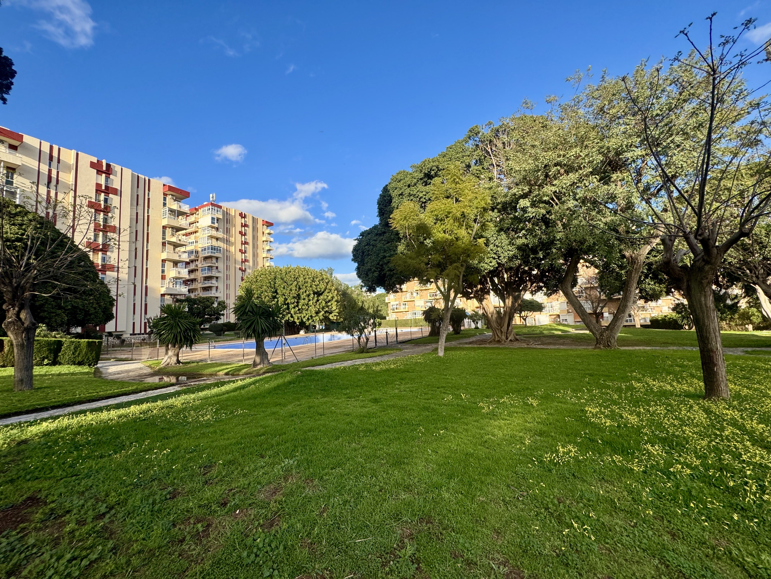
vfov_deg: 85.7
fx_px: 312
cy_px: 290
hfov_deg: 102.1
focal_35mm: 14
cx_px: 386
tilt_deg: +4.7
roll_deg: +3.6
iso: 50
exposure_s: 1/763
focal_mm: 2.22
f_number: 2.2
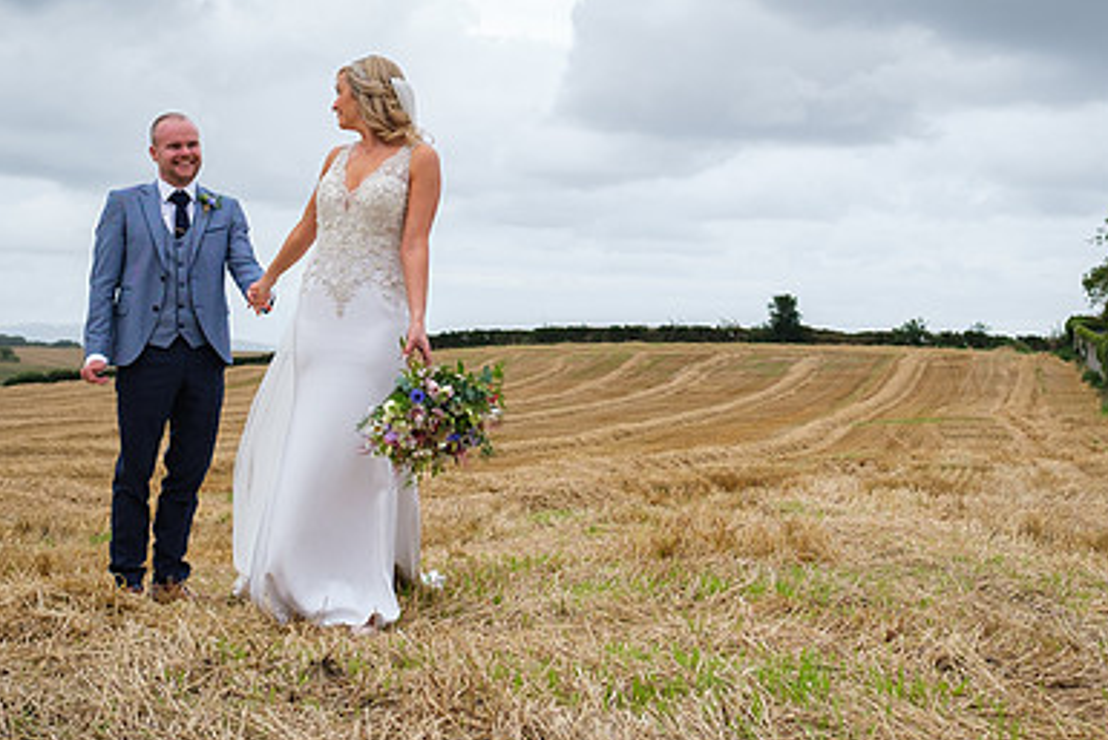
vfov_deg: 26.7
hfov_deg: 39.5
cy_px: 192
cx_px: 629
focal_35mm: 50
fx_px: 1539
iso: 200
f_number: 3.6
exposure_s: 1/500
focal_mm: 16
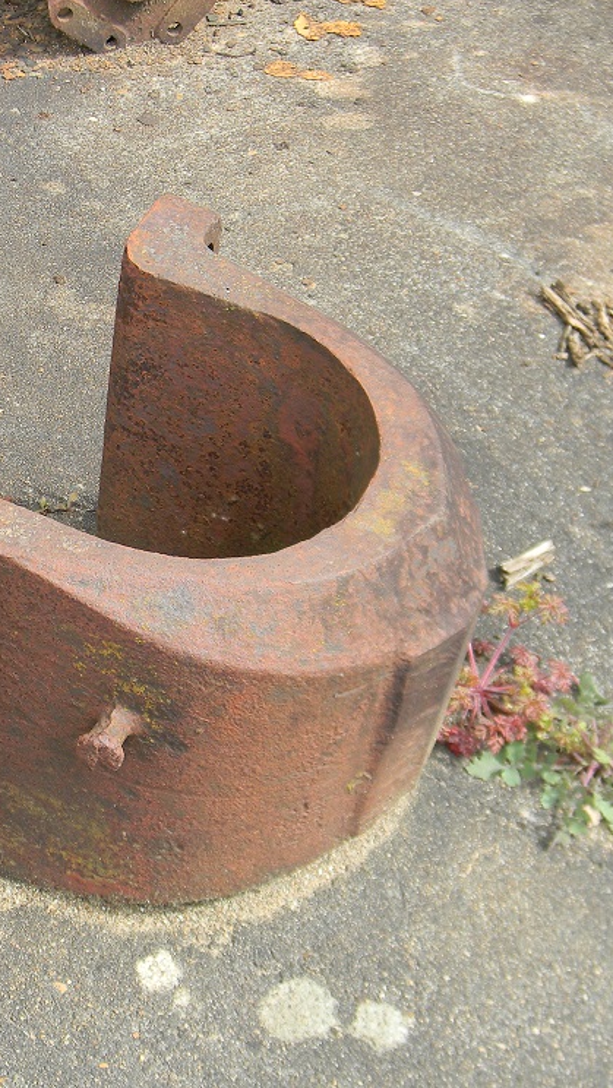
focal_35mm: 60
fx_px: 1732
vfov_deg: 34.9
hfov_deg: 20.0
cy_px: 543
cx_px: 180
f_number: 3.8
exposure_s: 1/152
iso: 80
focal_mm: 7.3
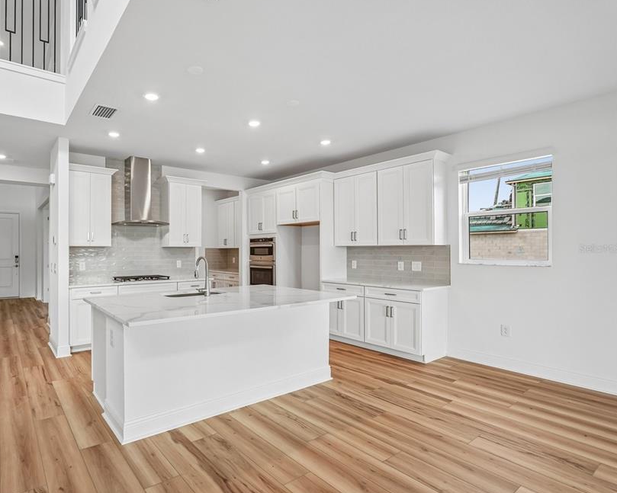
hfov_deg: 81.7
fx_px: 347
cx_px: 232
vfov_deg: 70.8
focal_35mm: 19
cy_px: 248
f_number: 8
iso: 400
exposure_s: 1/60
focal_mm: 16
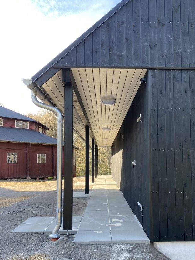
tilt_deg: +3.7
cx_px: 111
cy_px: 153
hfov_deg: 44.0
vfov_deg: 56.5
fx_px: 240
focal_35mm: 32
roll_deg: +0.6
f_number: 1.8
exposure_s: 1/138
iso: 32
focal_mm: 4.25
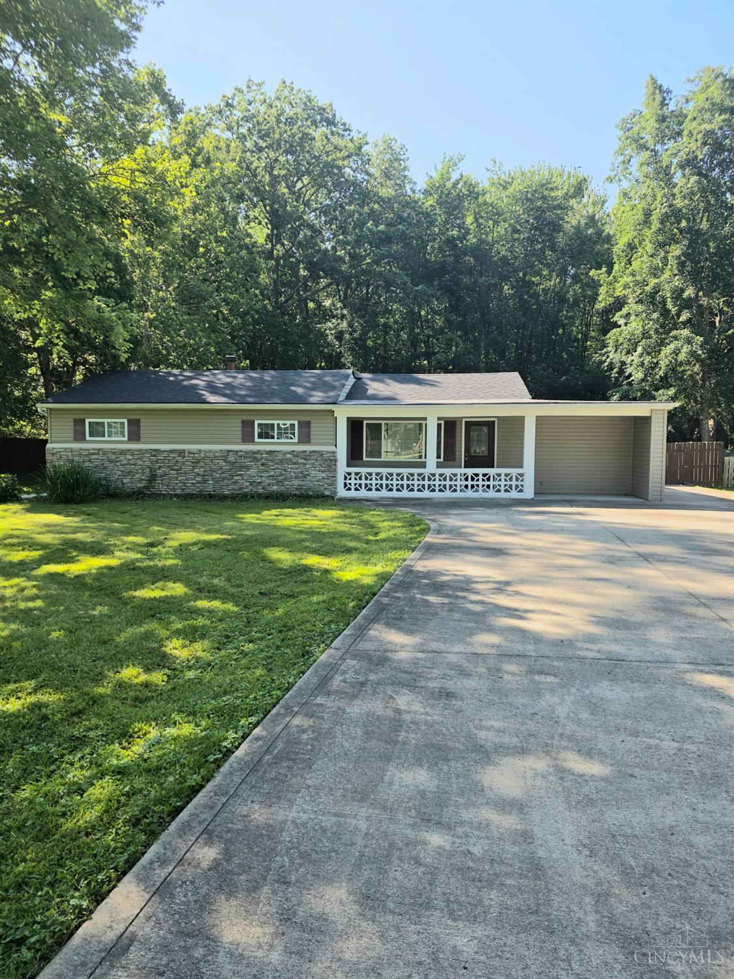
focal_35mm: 23
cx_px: 367
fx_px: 650
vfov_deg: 73.9
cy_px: 490
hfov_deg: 58.9
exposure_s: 1/3333
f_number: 1.7
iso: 80
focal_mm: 6.3
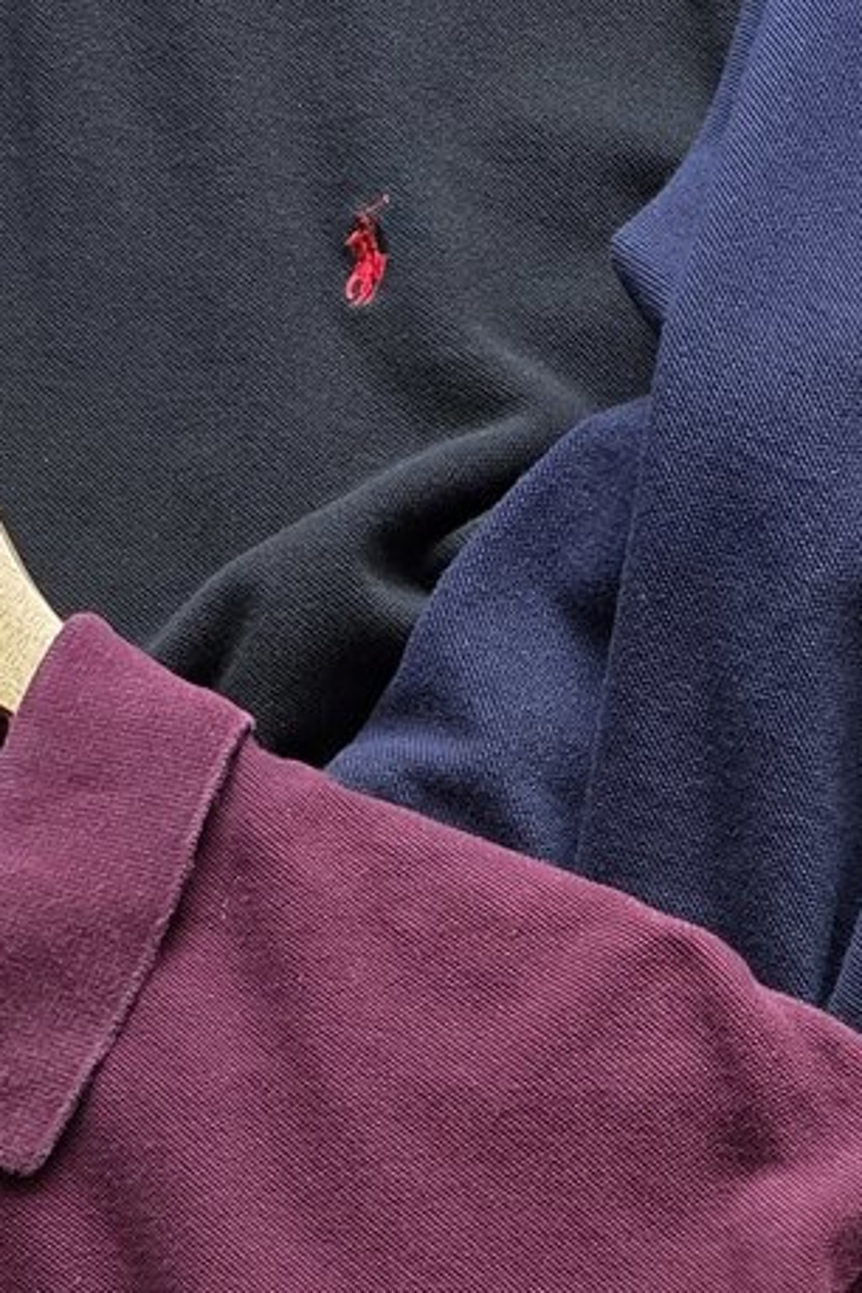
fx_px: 3591
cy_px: 1524
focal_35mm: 100
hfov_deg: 13.5
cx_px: 839
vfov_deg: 19.3
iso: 160
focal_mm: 6.3
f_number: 1.7
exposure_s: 1/120
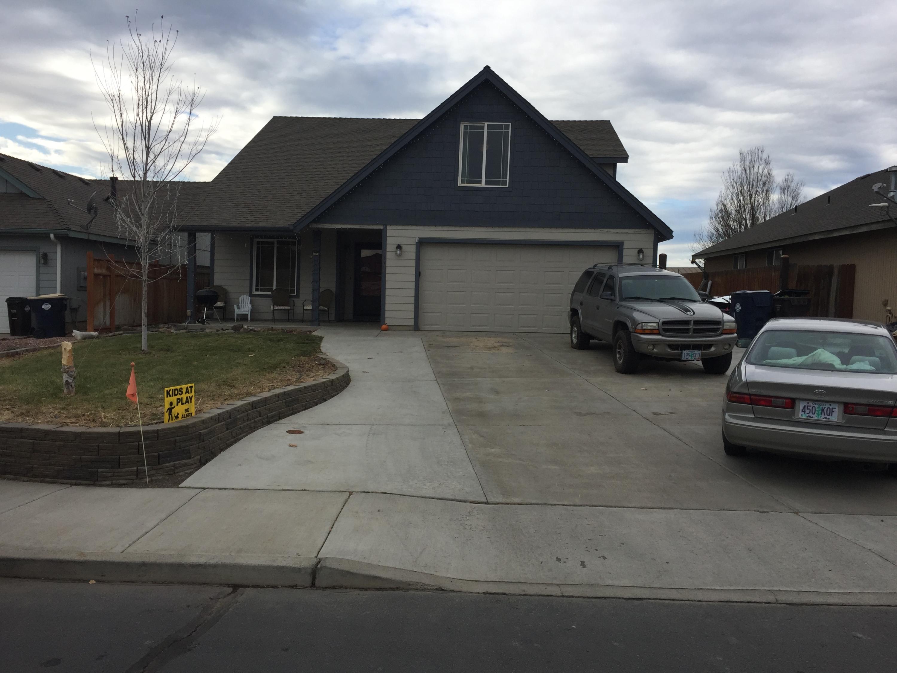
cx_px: 448
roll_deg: -1.7
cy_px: 336
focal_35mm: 29
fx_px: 751
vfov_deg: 48.2
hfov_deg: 61.7
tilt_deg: -7.9
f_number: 2.2
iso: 32
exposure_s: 1/1276
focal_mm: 4.15
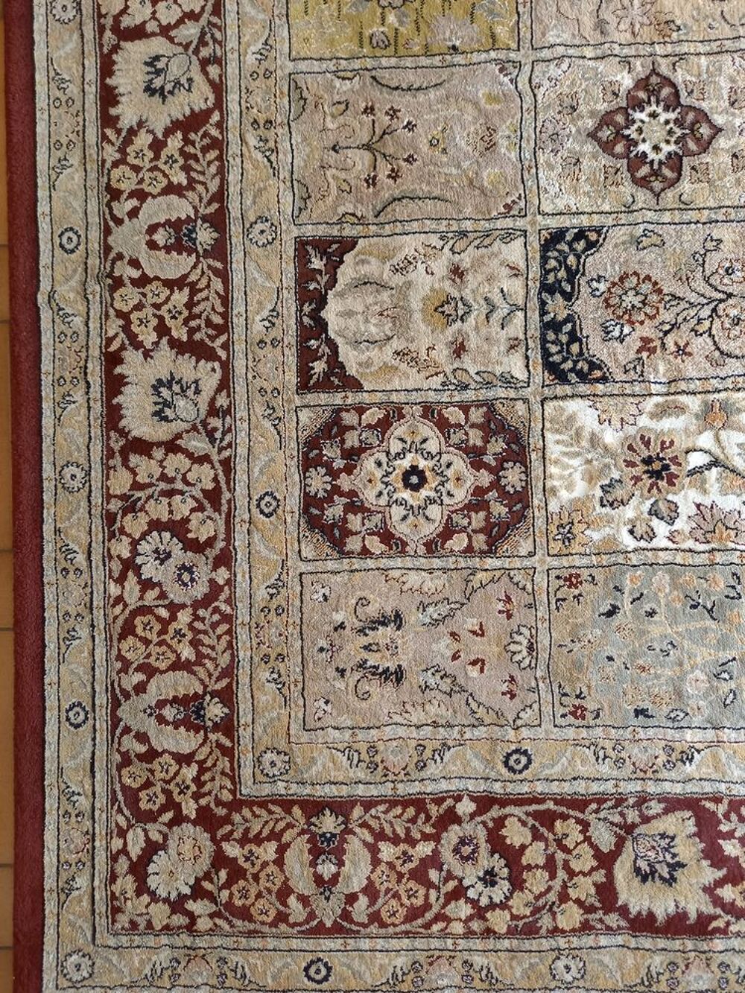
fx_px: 717
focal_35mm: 25
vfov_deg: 69.4
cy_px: 496
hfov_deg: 54.9
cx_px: 372
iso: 320
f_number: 2
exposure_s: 1/50
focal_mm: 4.6
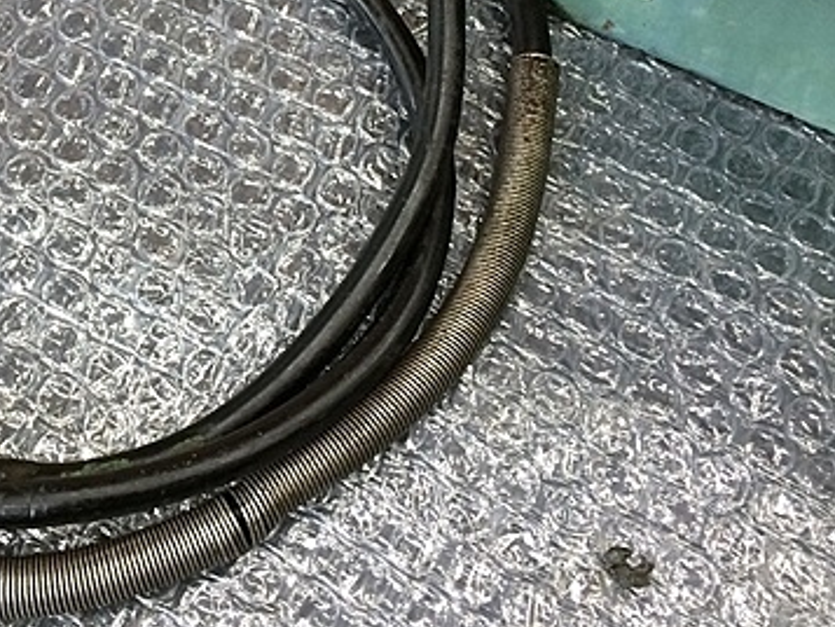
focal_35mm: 52
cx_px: 138
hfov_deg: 35.3
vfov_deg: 27.2
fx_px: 1255
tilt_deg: -58.4
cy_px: 82
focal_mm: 4.15
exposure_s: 1/30
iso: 125
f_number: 2.2
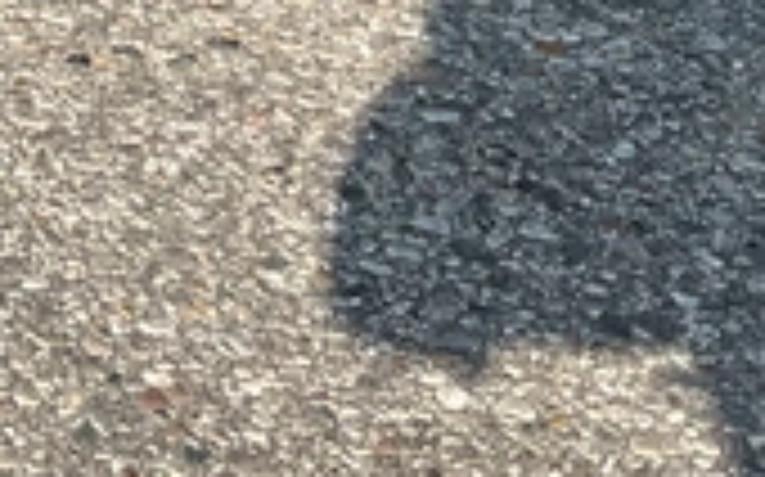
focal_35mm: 136
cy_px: -574
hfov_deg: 14.4
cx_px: -378
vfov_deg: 8.9
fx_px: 2834
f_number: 1.8
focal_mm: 3
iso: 25
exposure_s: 1/1626
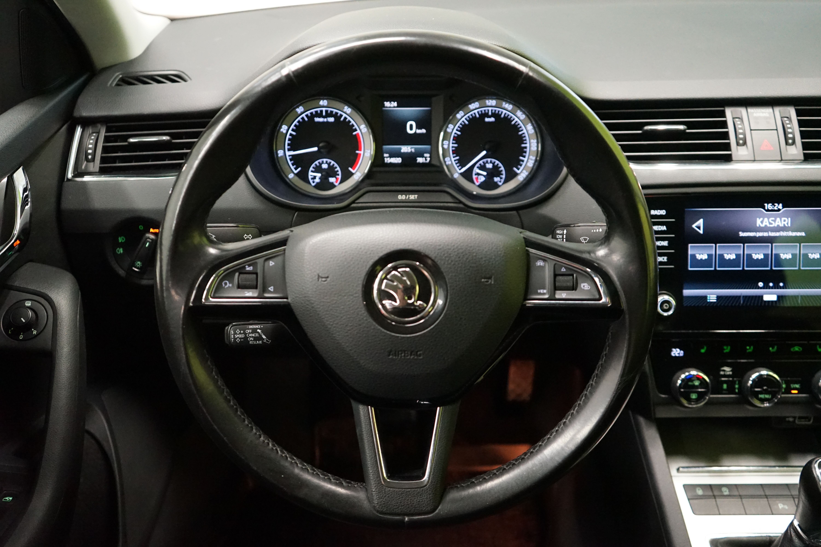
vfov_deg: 38.9
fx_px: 775
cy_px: 274
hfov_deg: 55.8
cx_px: 410
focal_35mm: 34
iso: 6400
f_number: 4
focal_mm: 34
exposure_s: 1/125
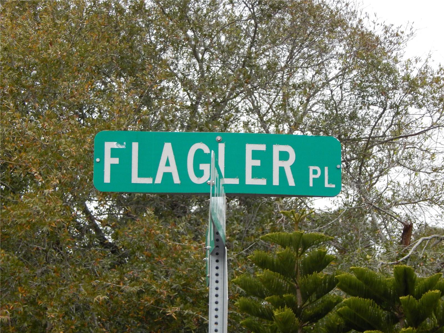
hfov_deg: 14.0
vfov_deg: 10.5
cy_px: 166
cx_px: 222
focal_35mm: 141
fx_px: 1809
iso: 400
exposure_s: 1/250
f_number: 4.9
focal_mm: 25.3
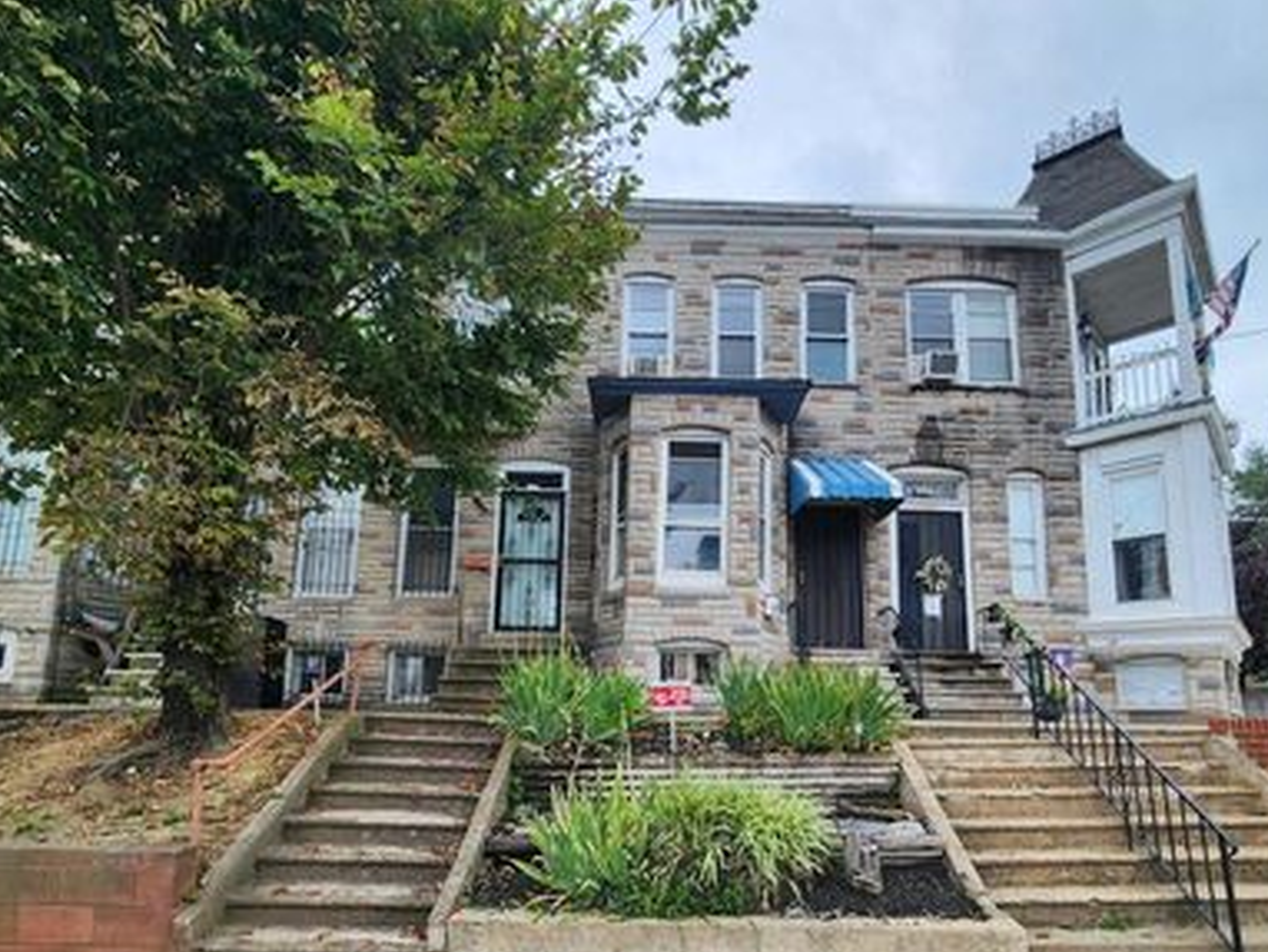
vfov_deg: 73.0
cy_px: 619
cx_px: 657
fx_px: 623
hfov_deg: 91.0
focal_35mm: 17
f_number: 2.2
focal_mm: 2.2
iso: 50
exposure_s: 1/276
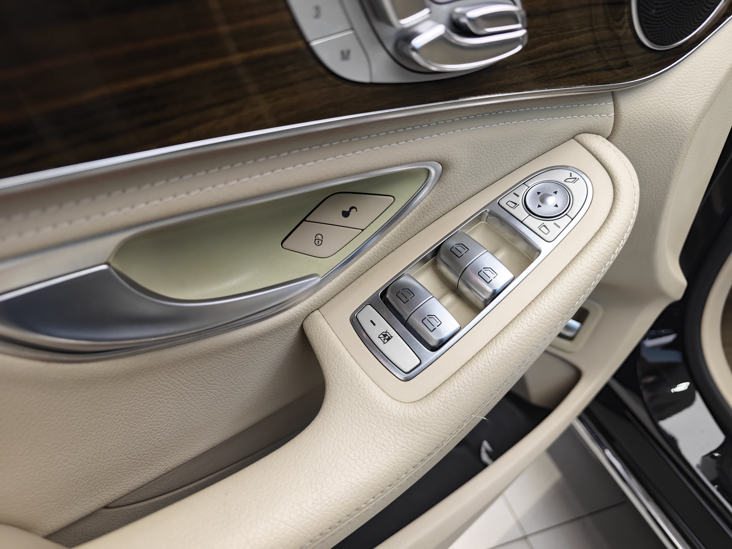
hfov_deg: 73.9
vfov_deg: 58.9
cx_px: 366
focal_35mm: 23
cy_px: 274
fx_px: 486
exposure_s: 1/50
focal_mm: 8.7
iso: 400
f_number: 1.9
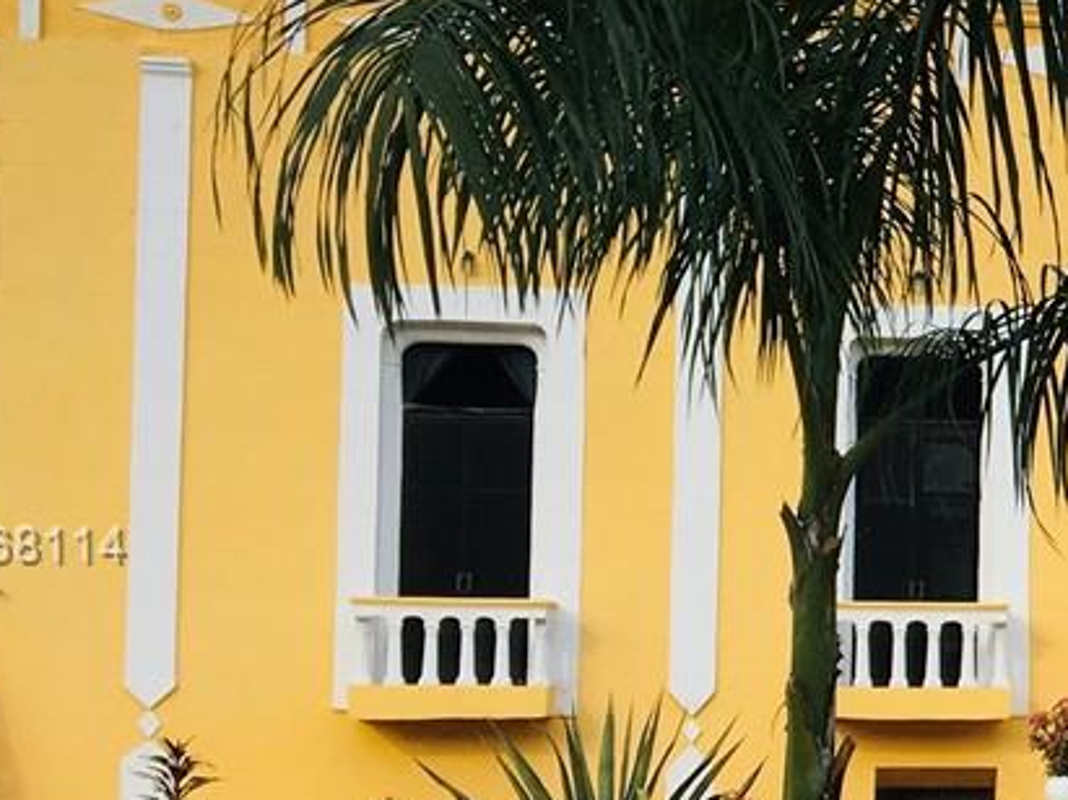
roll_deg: -0.8
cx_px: 1793
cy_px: 548
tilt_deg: +4.0
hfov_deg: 15.5
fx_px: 3485
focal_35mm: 113
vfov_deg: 13.1
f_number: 2.2
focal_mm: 4.15
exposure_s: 1/855
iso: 25
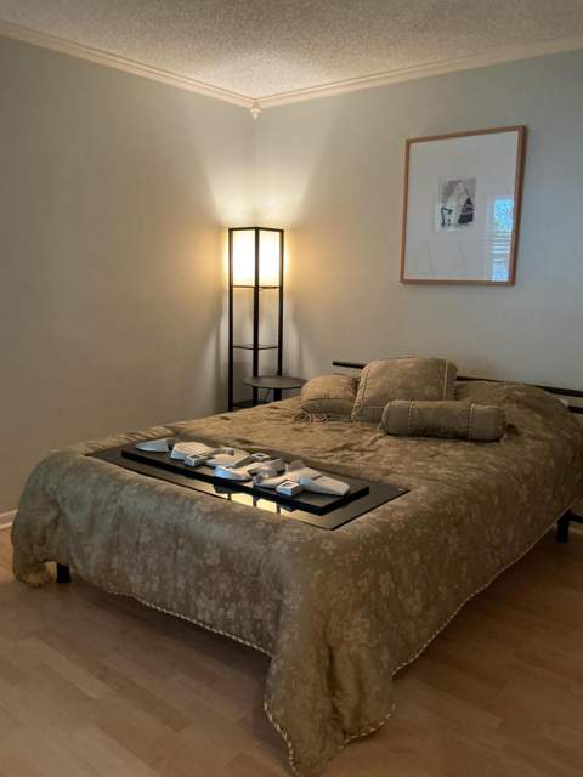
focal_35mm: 29
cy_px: 388
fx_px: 651
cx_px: 292
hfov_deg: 48.2
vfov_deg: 61.7
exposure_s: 1/40
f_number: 1.8
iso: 250
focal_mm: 3
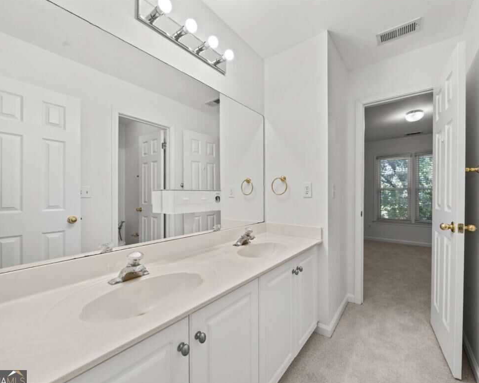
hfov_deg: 100.3
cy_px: 192
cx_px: 265
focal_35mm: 14
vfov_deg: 88.0
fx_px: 198
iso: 250
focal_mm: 12
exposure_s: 1/6
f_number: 9
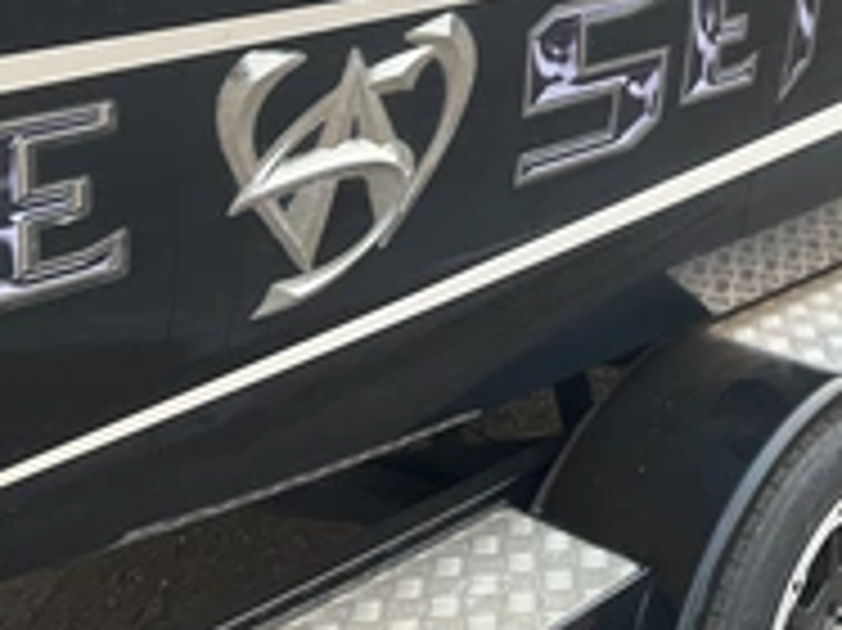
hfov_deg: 30.0
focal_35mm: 62
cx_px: 738
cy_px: -4
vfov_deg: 22.7
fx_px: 1507
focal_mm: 3
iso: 25
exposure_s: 1/291
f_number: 1.8
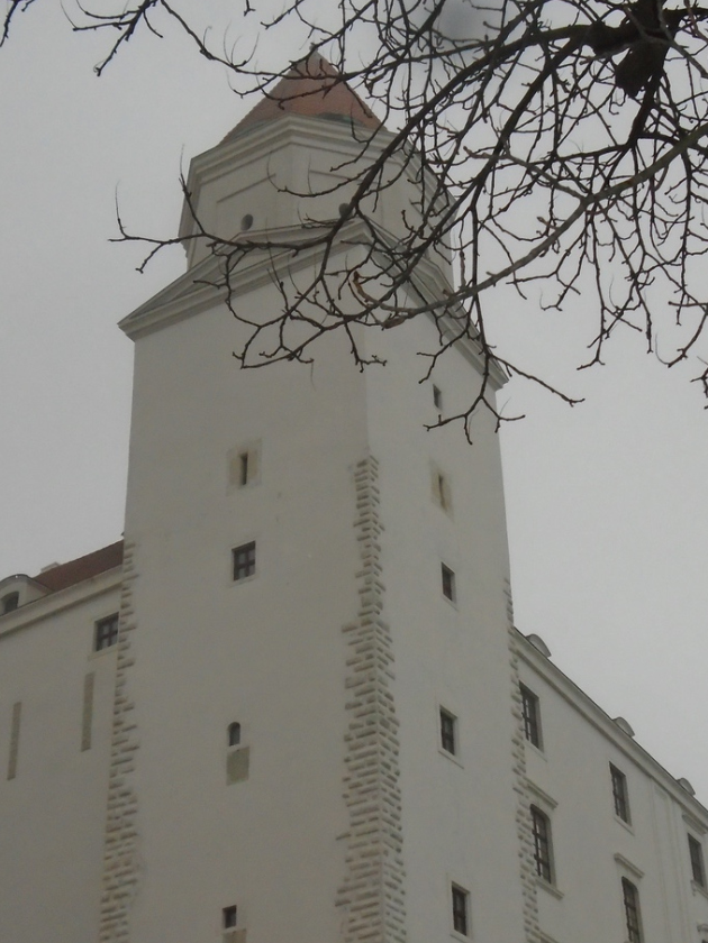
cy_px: 565
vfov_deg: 32.1
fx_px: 1636
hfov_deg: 24.4
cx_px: 421
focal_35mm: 60
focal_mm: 7.4
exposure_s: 1/250
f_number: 4.1
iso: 400
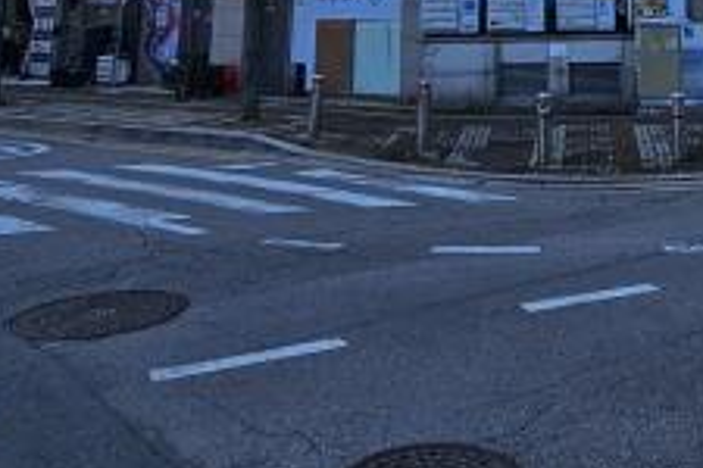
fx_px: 937
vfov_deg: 22.4
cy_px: -256
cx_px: 566
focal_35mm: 48
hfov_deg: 39.5
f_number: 2.2
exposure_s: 1/836
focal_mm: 2.2
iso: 50
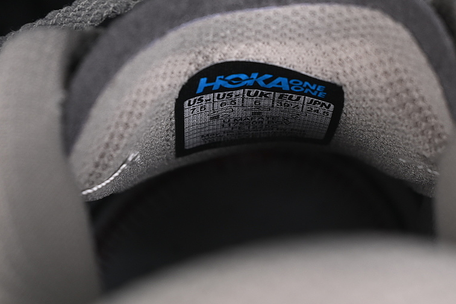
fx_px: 1356
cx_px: 264
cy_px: 110
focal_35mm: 107
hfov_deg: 19.1
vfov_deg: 12.8
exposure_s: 1/80
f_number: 7.1
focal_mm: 50
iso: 160
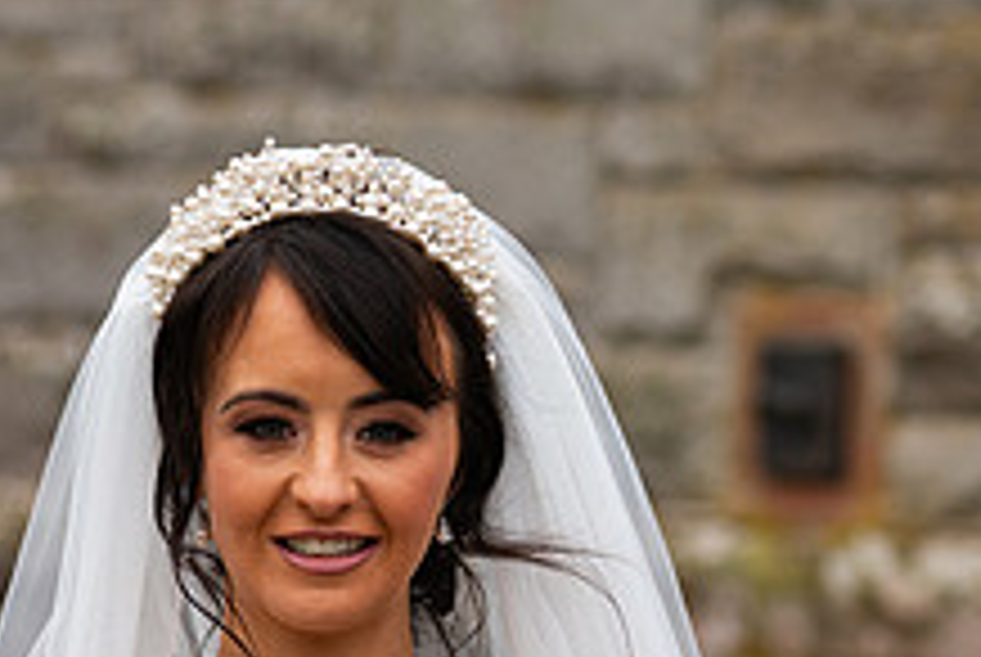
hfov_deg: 6.2
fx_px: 9059
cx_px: 900
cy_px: 799
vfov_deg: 4.1
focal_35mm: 332
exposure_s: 1/160
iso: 160
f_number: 3.5
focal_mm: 125
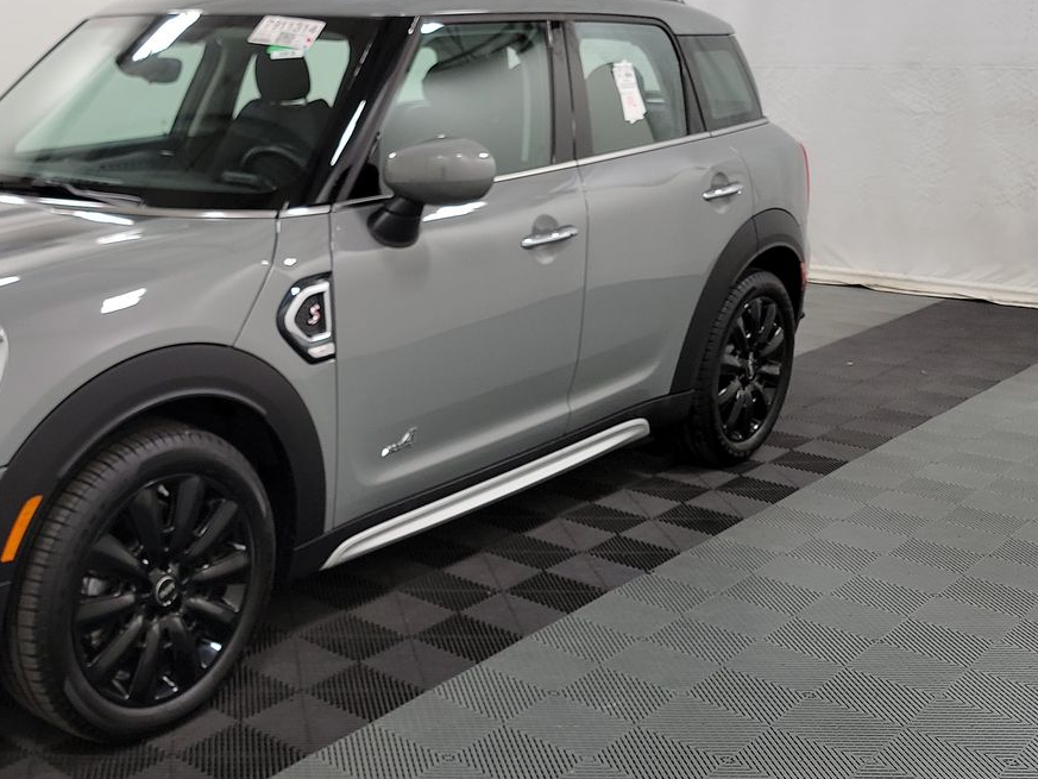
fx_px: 1320
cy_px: 442
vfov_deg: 32.8
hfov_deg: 41.0
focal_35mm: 44
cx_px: 195
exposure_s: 1/59
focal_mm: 6.7
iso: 175
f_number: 1.8
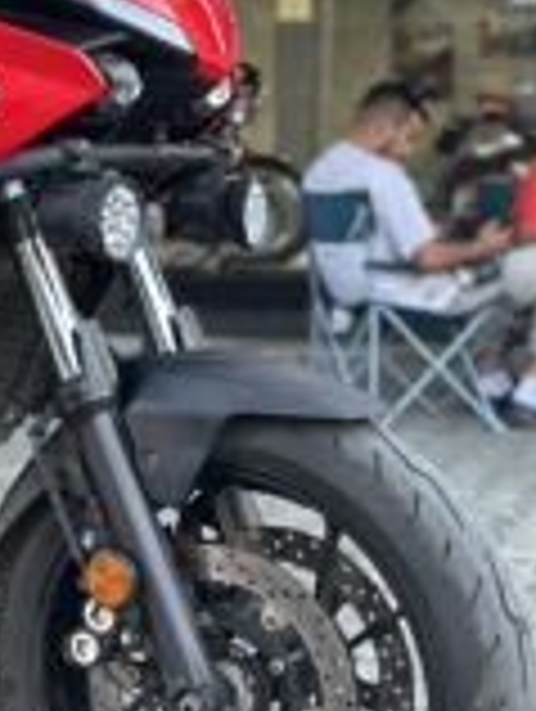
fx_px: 2327
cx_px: 27
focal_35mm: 113
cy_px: 250
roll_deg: -0.4
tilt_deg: -1.7
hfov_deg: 13.0
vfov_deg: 17.4
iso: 100
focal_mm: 6.86
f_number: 1.78
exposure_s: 1/171
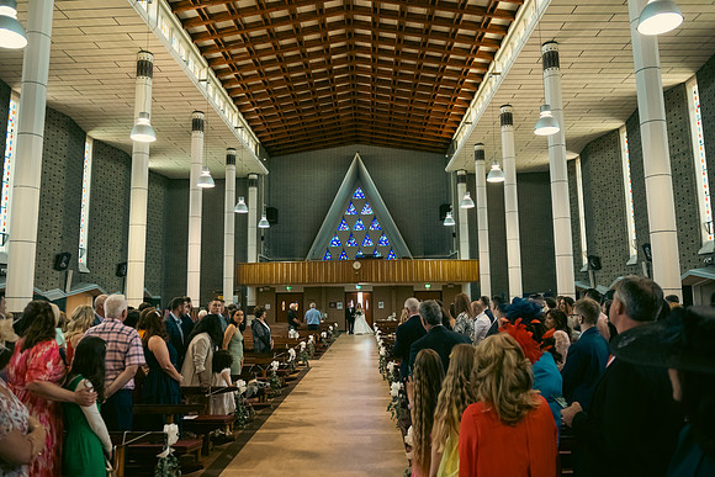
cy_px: 238
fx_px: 516
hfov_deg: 69.4
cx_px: 358
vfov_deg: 49.6
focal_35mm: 26
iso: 1000
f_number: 3.5
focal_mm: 26
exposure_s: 1/160
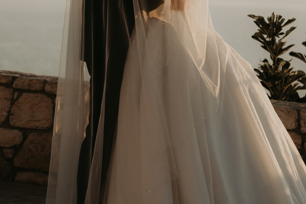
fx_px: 1768
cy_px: -5
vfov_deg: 6.6
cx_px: 133
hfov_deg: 9.9
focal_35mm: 208
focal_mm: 85
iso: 250
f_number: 3.5
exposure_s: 1/2500
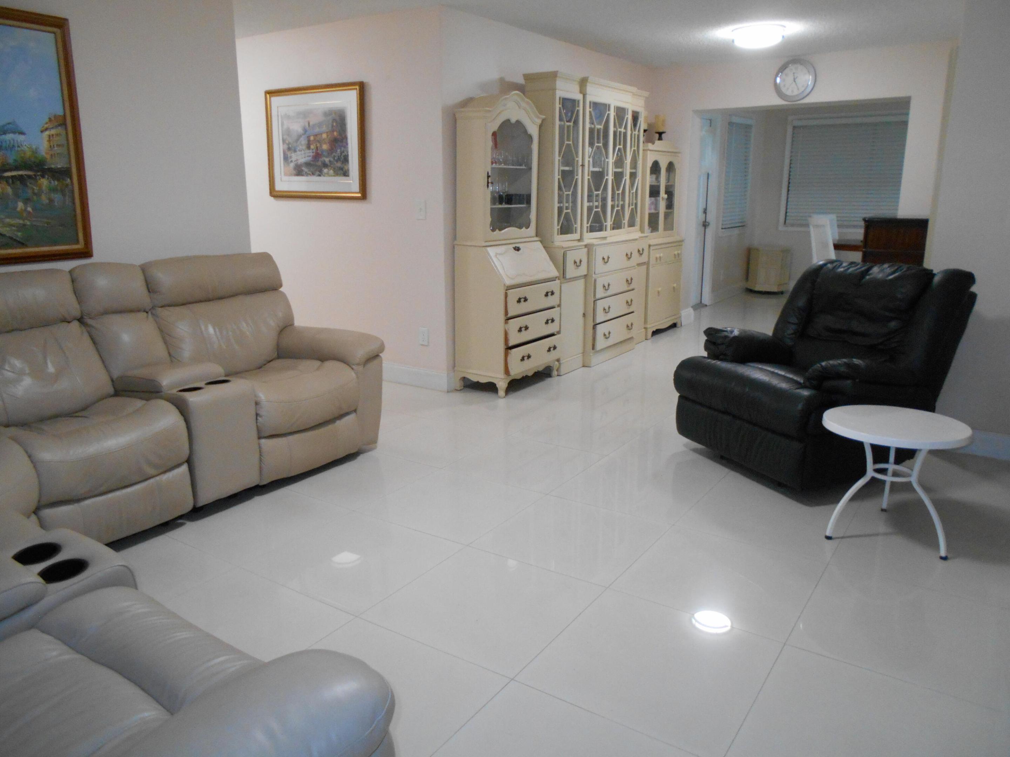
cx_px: 505
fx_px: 759
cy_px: 378
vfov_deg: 53.1
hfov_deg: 67.3
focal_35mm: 26
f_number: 3.2
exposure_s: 1/30
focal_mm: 4.6
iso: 400
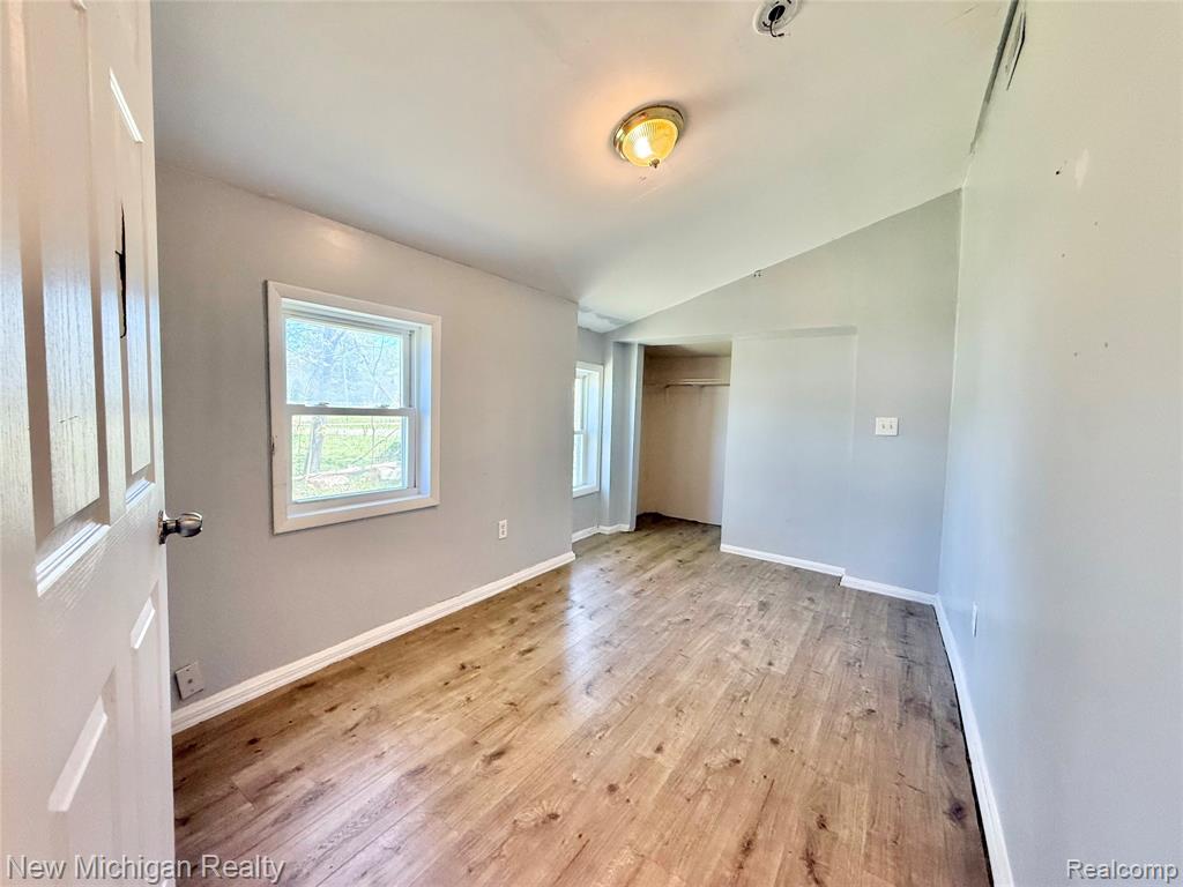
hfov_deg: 102.1
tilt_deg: -3.7
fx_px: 478
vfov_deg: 85.7
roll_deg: -1.6
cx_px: 592
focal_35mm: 14
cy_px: 444
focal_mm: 2.22
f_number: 2.2
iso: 320
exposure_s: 1/120
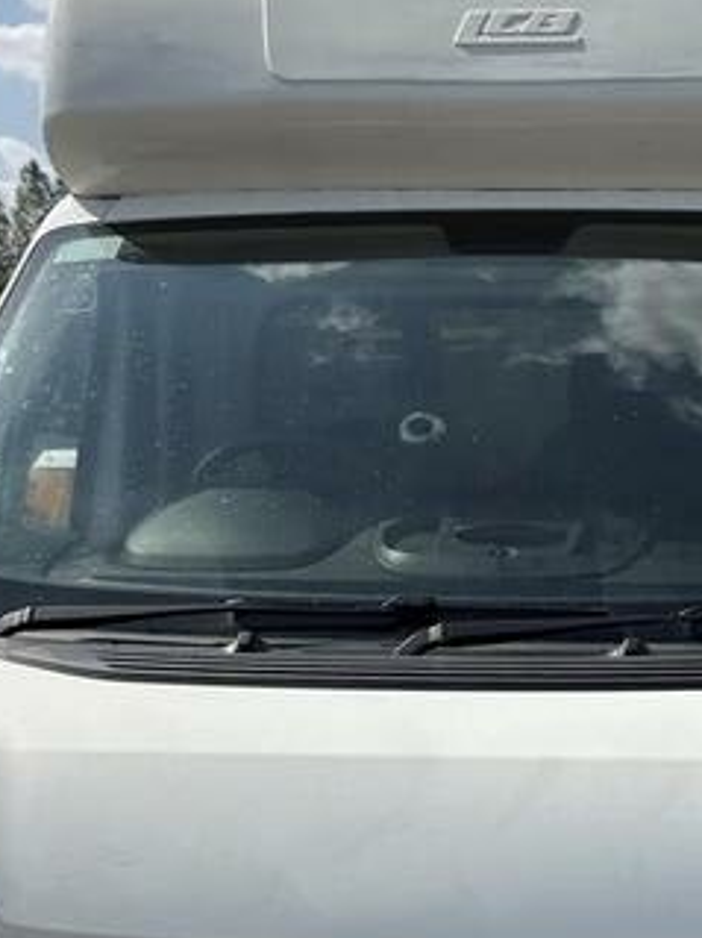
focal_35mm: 73
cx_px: 567
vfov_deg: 26.5
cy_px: 635
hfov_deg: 19.9
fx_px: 1975
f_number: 1.6
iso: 50
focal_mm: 5.96
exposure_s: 1/5814
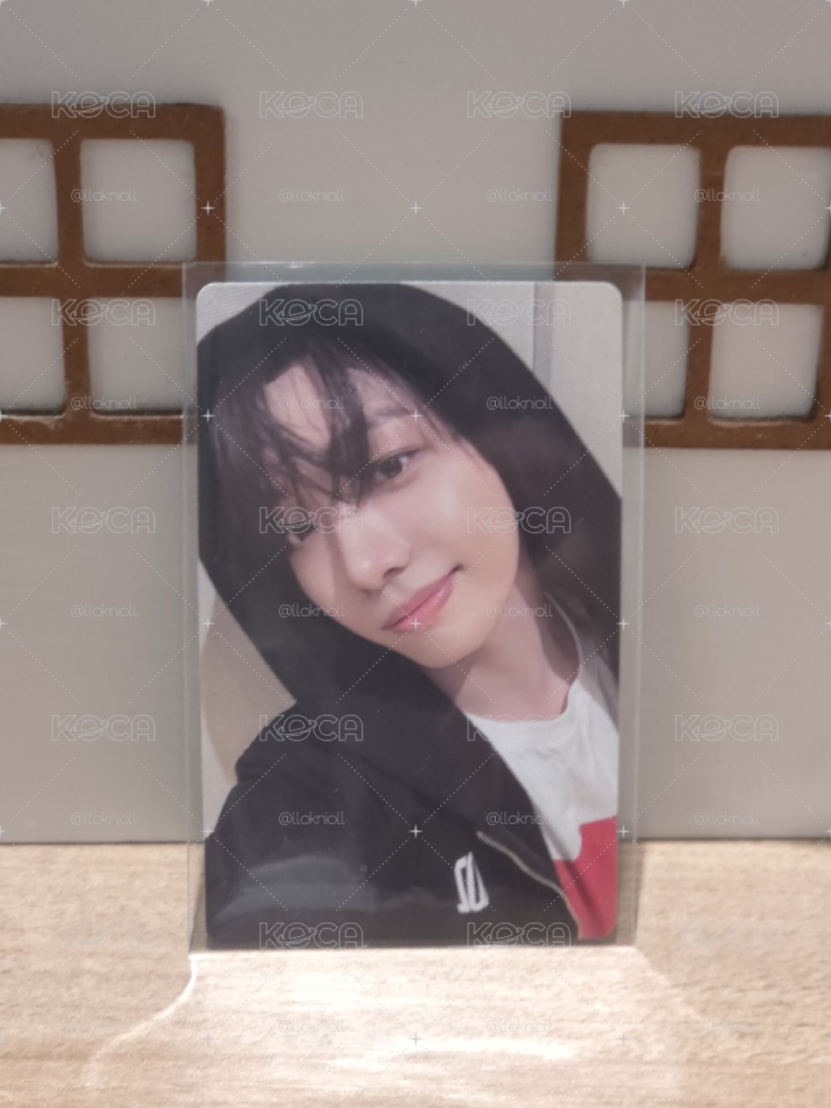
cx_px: 416
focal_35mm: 69
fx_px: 2209
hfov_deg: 21.3
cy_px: 554
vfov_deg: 28.2
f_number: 2.4
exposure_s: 1/30
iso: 200
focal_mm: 7
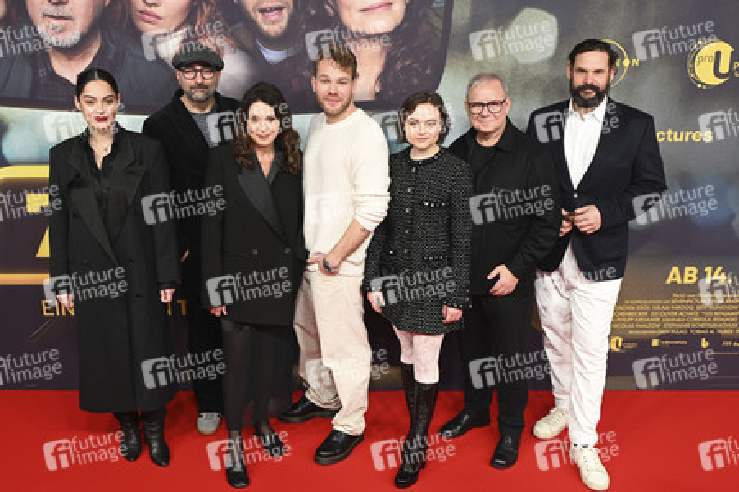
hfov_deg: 56.5
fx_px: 687
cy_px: 246
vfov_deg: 39.4
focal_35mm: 34
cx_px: 370
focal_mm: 33.5
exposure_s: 1/160
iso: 800
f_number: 5.6
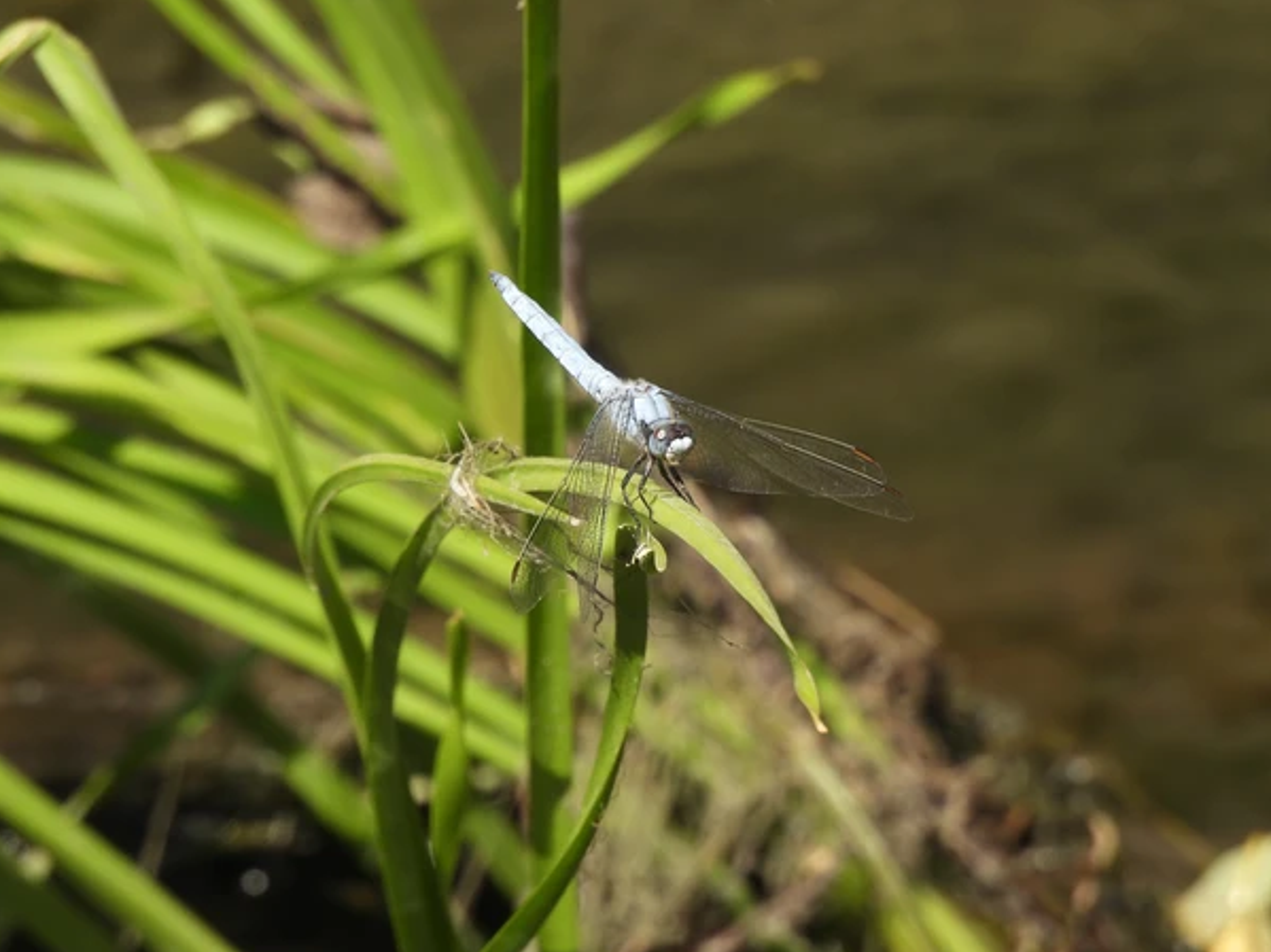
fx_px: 47062
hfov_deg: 1.5
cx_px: 628
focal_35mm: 1282
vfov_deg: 1.2
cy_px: 471
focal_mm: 214
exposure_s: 1/320
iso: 100
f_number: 6.3
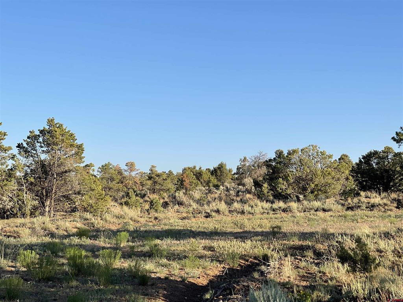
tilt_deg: +6.0
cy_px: 151
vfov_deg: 22.9
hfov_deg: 30.3
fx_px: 745
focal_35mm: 64
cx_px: 202
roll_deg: +0.3
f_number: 2.2
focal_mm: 7.5
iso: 20
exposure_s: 1/881
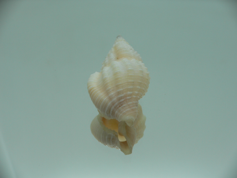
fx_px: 240
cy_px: 89
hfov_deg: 52.6
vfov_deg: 40.7
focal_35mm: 35
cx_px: 118
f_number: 2.8
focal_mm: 4.6
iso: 80
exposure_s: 1/60
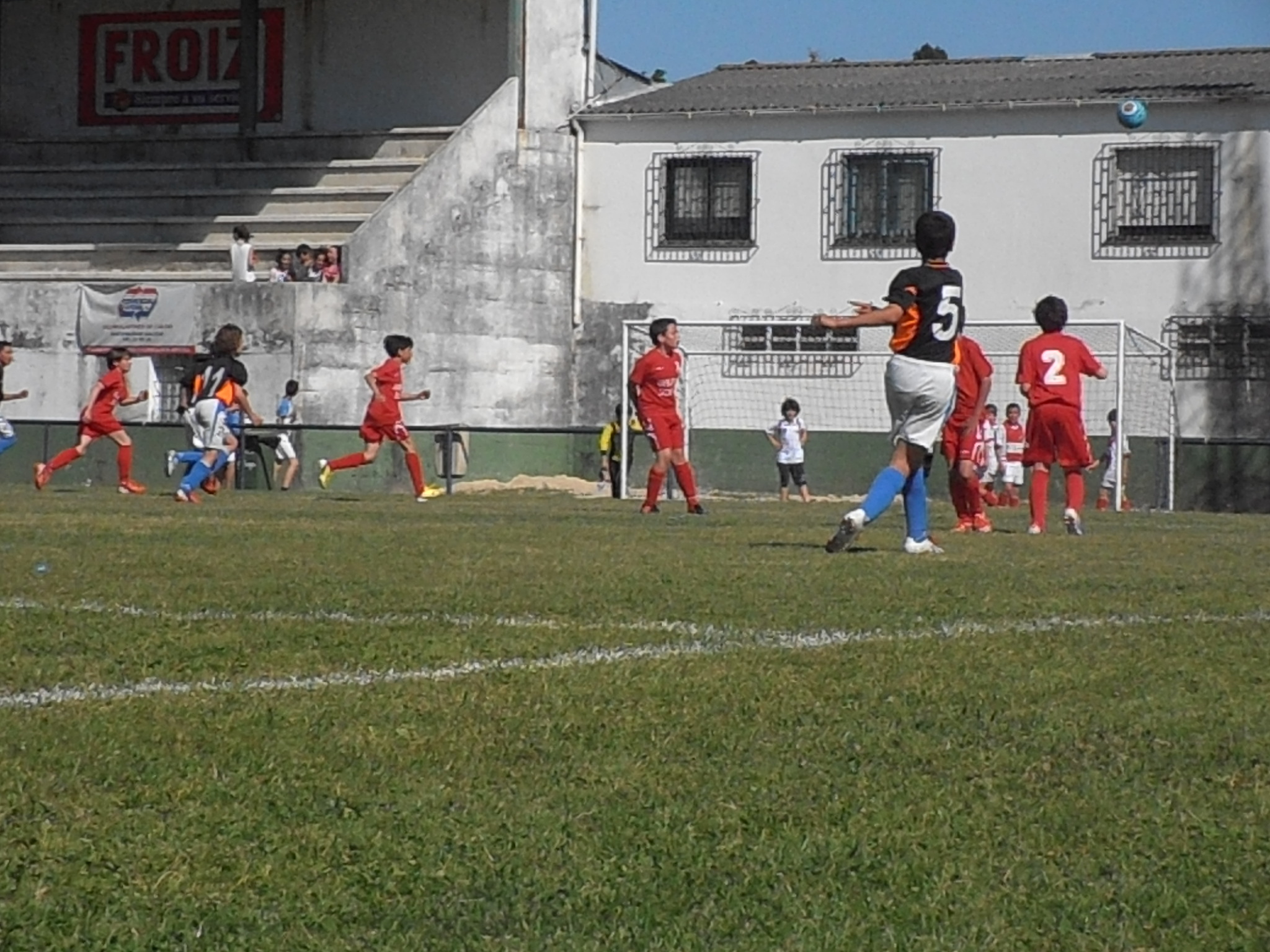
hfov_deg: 14.3
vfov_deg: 10.7
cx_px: 635
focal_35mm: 138
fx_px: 5063
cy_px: 476
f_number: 15
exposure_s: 1/640
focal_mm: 24.39
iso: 400
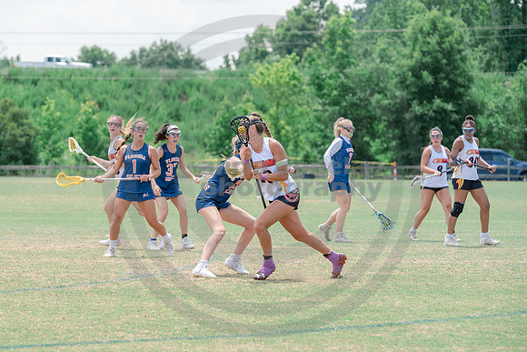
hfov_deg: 10.7
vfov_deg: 7.1
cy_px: 219
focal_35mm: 193
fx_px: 2820
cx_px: 200
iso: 400
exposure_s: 1/1600
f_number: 5
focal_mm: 155
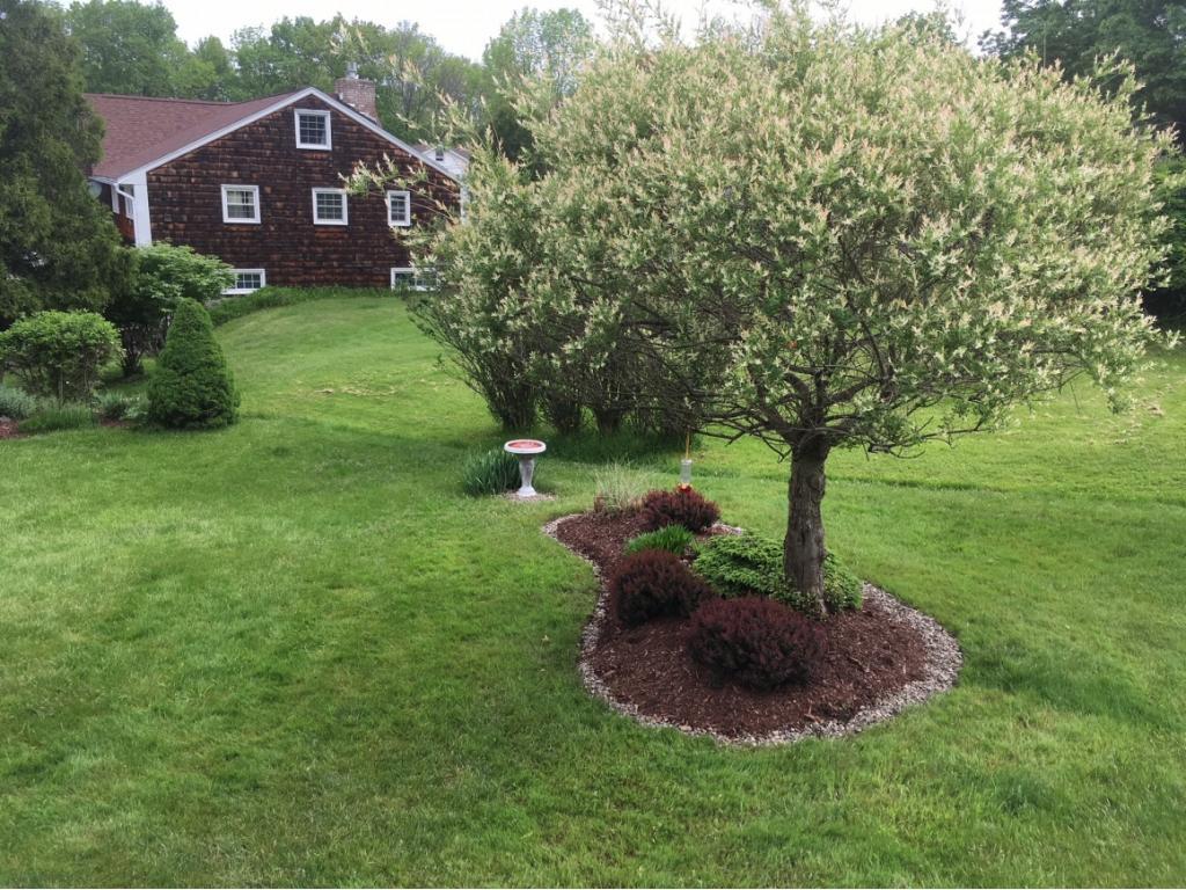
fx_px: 994
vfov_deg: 48.2
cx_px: 593
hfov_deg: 61.7
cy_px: 445
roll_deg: -2.0
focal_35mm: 29
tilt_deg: -16.1
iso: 25
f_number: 2.2
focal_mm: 4.15
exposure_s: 1/437
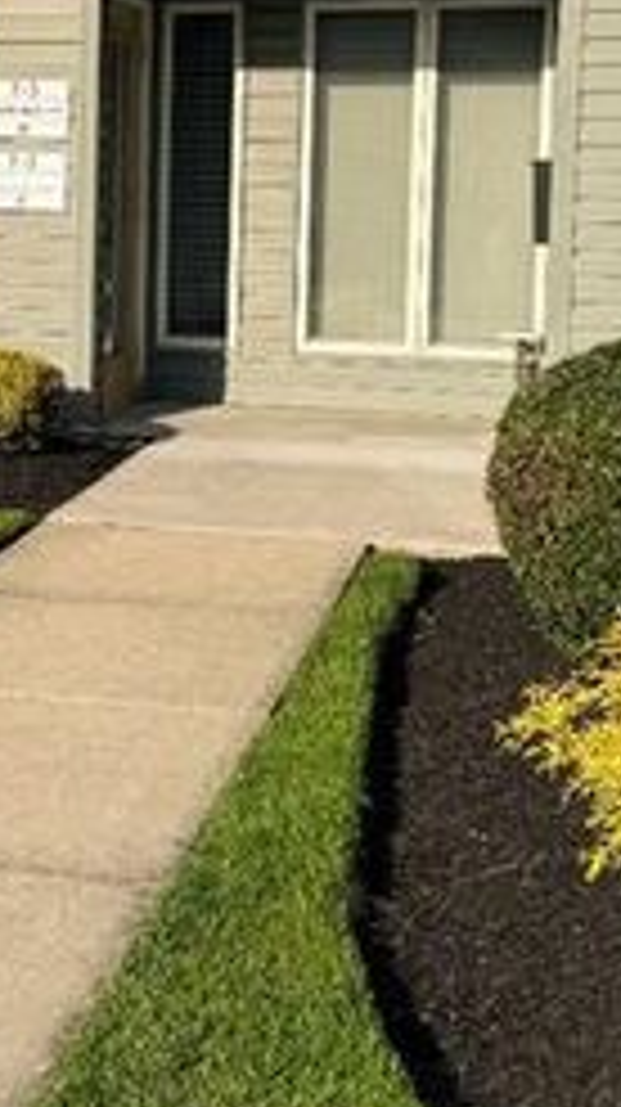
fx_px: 2083
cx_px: -86
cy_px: 299
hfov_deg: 16.4
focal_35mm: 71
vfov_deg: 29.4
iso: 80
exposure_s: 1/6173
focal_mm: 6.76
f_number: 1.78
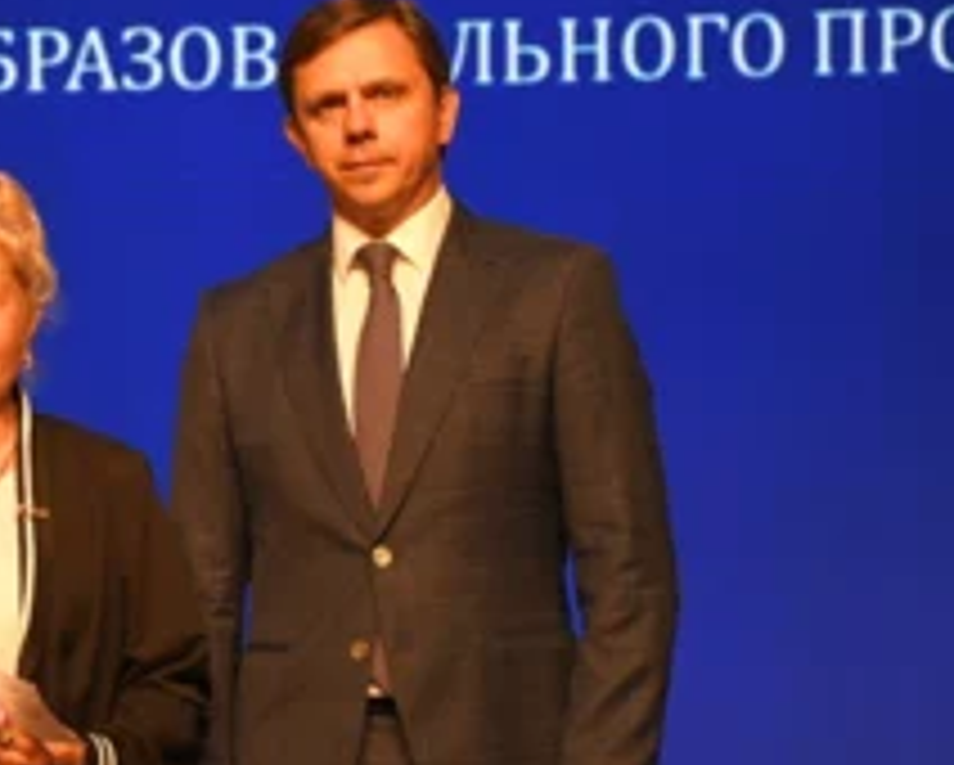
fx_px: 5256
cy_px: 403
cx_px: 126
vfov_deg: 8.3
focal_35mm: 186
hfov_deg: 10.3
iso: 1600
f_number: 5
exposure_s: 1/160
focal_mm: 70
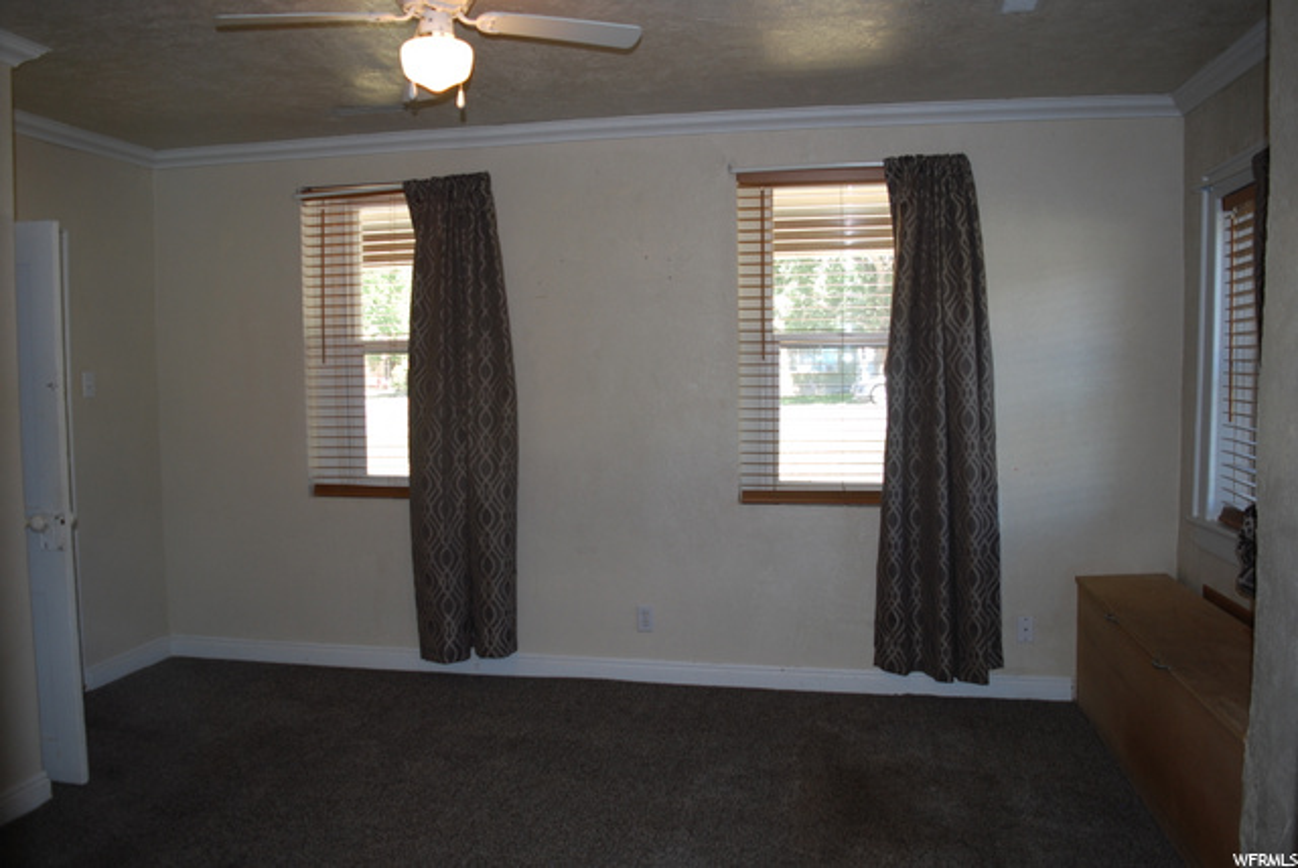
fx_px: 974
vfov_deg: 48.0
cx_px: 649
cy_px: 434
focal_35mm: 27
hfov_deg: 67.3
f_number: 3.8
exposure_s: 1/60
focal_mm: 18
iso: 200
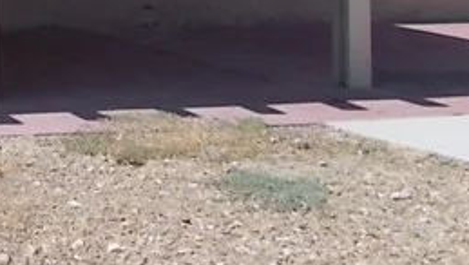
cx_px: -272
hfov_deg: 17.0
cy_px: -223
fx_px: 1394
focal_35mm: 112
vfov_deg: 10.2
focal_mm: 4.6
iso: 80
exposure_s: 1/125
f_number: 8
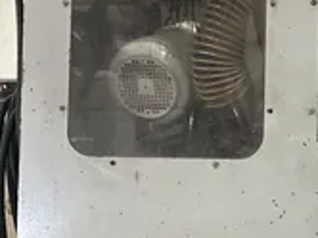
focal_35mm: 70
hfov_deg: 26.0
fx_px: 642
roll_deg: +1.3
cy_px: 138
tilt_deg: -19.8
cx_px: 339
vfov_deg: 20.9
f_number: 1.8
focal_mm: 3
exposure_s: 1/55
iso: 320
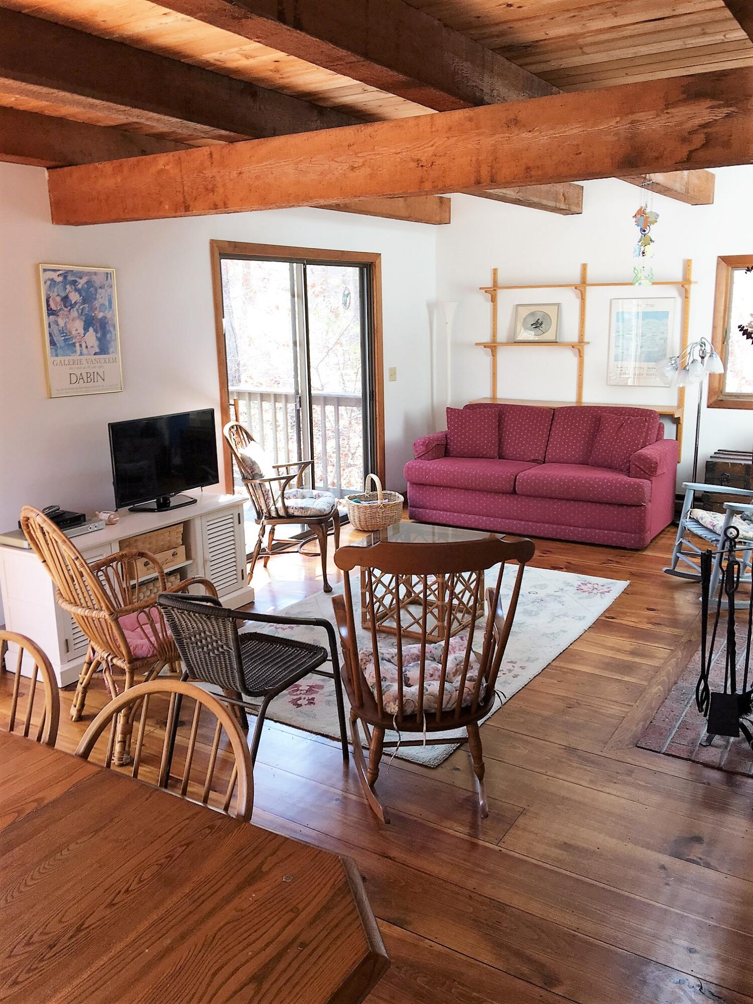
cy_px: 502
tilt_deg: -17.0
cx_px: 376
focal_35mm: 29
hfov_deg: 48.2
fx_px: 841
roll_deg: +1.8
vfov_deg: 61.7
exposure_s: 1/30
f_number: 2.2
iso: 25
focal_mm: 4.15
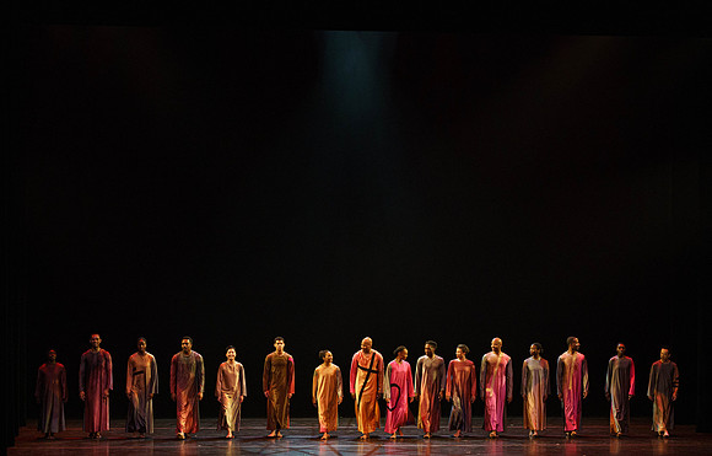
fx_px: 2036
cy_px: 224
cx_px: 358
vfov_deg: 12.8
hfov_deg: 19.8
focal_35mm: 104
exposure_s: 1/250
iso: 6400
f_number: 5.6
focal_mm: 100
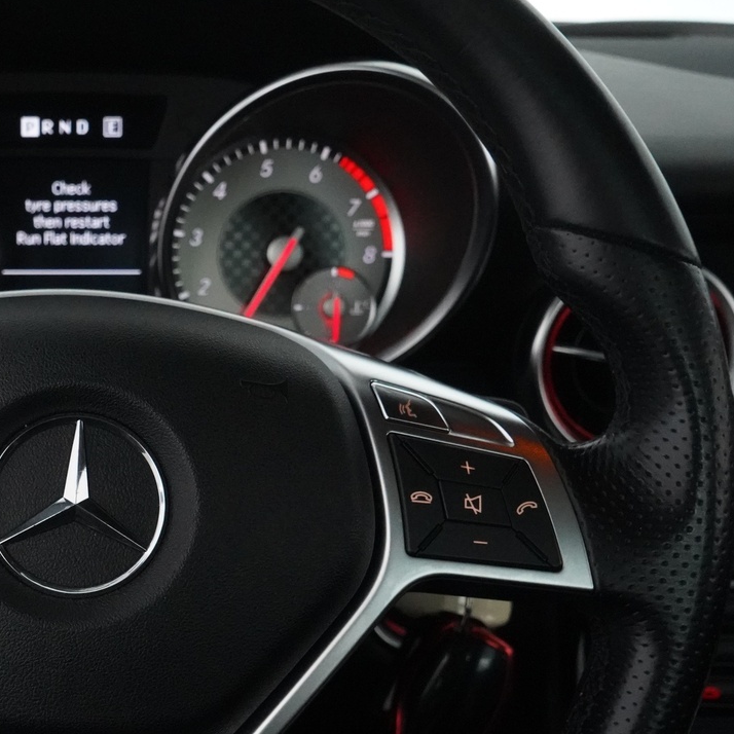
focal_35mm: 54
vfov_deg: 31.2
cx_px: 69
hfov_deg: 30.2
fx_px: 1295
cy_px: 524
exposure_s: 1/60
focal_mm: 28
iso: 12800
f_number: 8
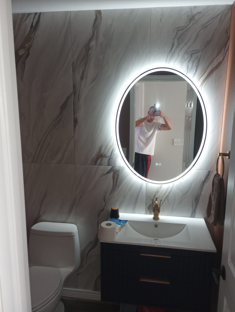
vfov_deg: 63.4
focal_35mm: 28
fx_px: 253
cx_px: 118
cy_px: 156
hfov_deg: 49.9
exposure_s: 1/33.3
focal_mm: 4.27
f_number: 1.8
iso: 925
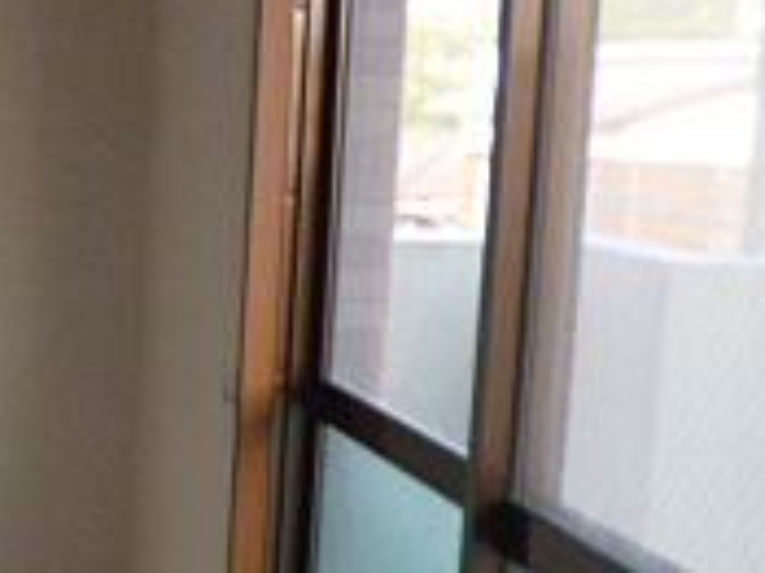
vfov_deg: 16.7
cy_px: 437
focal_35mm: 88
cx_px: -516
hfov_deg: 18.5
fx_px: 1943
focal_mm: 4.3
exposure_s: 1/60
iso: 250
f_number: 2.5
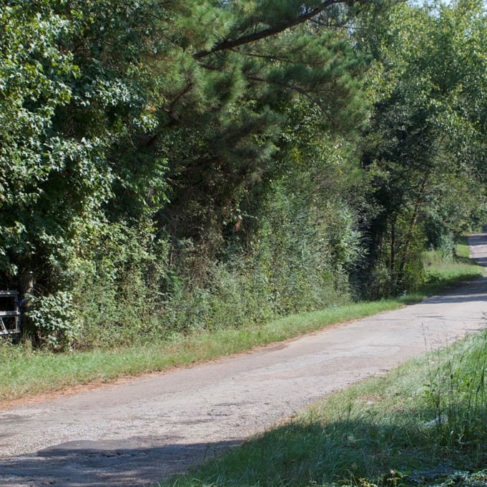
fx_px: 1359
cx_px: 331
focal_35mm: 85
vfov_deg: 20.3
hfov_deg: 20.2
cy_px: 240
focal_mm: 21
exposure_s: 1/250
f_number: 8
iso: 320
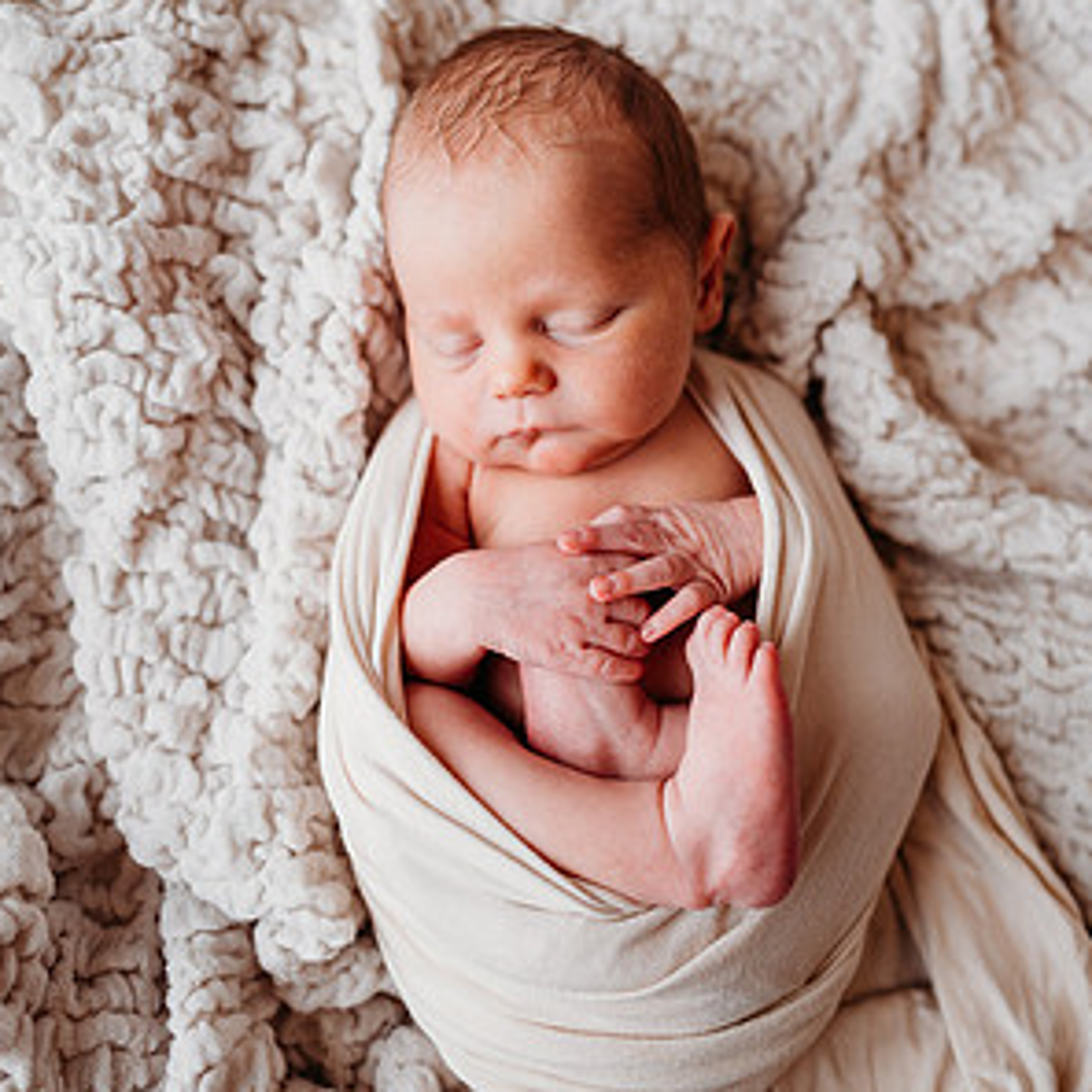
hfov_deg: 52.5
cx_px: 550
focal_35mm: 31
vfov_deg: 51.9
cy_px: 402
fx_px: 1106
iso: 80
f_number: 2.2
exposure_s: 1/200
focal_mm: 24
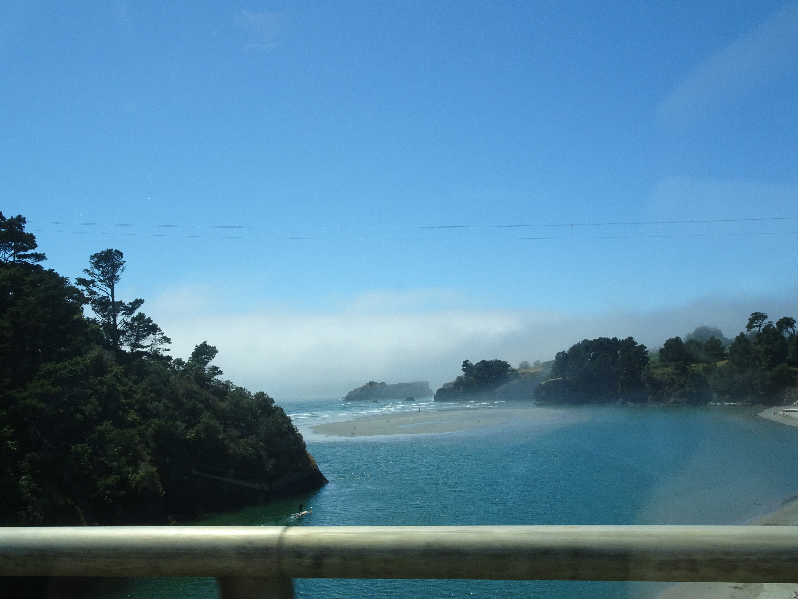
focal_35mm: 31
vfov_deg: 45.4
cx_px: 399
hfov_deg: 58.4
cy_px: 300
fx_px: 715
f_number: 4
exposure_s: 1/1000
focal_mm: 5.26
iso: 80
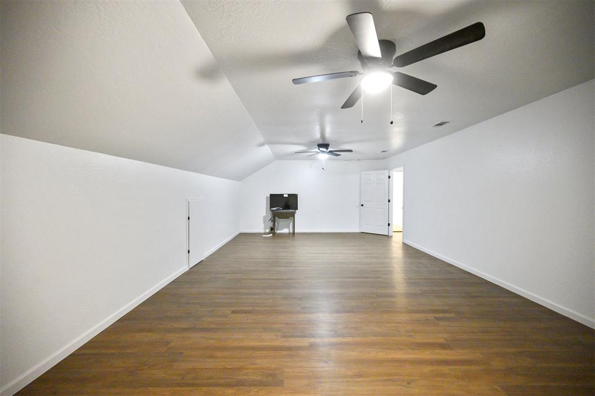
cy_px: 198
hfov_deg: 104.3
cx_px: 298
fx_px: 231
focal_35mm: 14
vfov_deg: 81.1
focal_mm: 14
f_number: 4
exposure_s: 1/60
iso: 1250
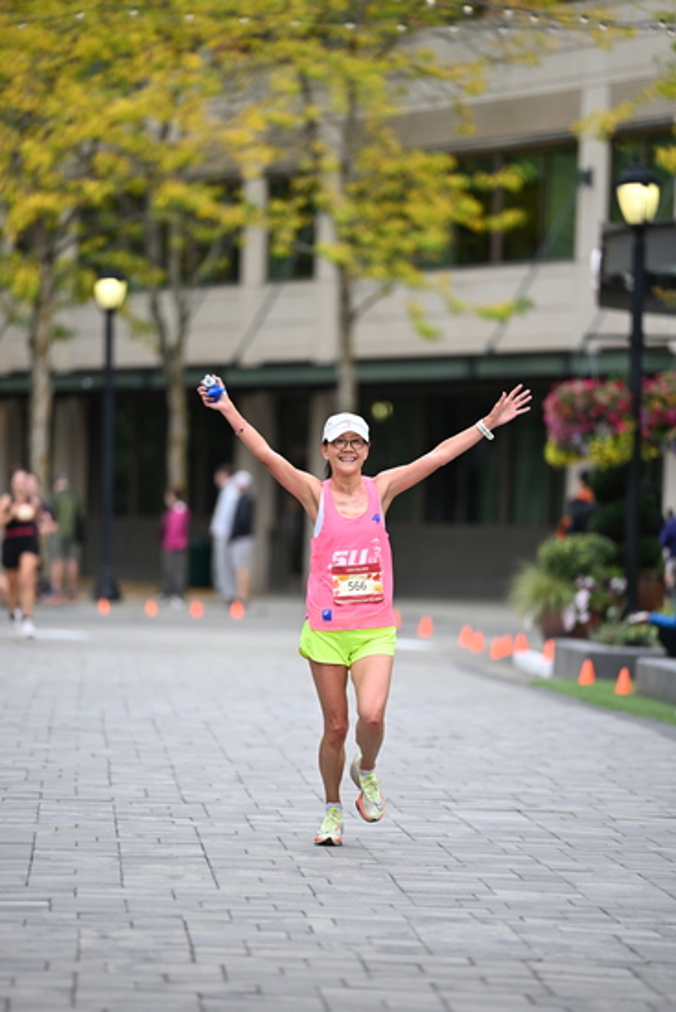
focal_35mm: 200
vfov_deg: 10.3
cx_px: 338
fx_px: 5629
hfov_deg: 6.9
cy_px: 506
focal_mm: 200
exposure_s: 1/2000
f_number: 2.8
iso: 640
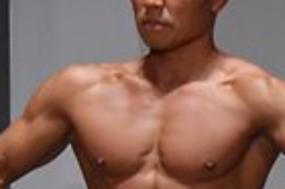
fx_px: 9520
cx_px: 469
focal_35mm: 1204
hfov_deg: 1.7
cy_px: 392
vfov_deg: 1.1
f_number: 5.6
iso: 5000
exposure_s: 1/400
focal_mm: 145
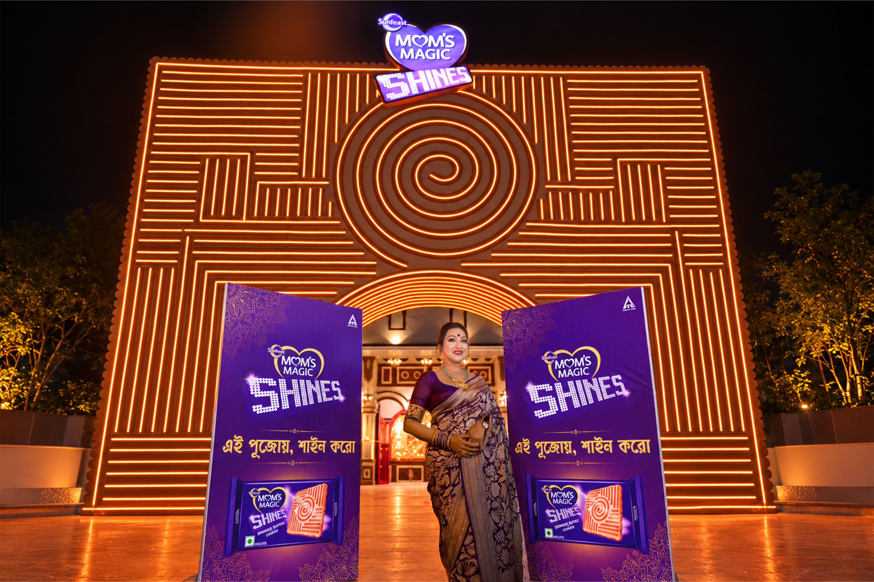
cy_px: 291
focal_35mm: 24
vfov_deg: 53.1
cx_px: 437
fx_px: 582
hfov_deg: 73.8
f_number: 4
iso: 1000
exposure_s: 1/400
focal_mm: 24
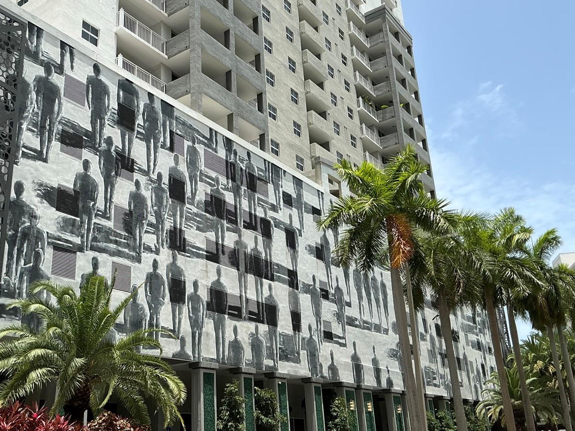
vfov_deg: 38.6
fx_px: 615
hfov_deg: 49.7
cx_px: 216
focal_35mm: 37
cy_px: 200
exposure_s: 1/1342
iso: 25
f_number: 1.8
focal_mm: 3
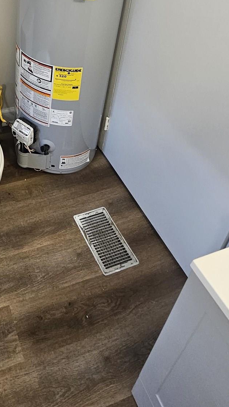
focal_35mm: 29
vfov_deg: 54.0
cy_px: 13
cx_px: -17
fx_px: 313
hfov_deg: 35.1
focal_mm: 2.2
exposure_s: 1/60
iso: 200
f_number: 2.2
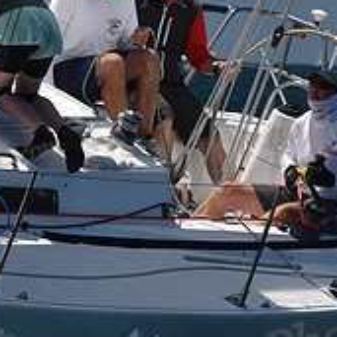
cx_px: 165
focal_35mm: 577
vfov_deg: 3.0
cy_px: 45
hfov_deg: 3.0
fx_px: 6355
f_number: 7.1
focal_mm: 200
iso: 250
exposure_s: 1/800
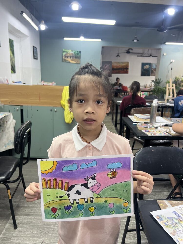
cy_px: 122
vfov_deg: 67.3
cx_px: 92
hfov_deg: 53.1
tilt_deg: -14.2
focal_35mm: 26
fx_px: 183
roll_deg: -2.7
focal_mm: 5.7
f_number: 1.5
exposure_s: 1/100
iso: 100
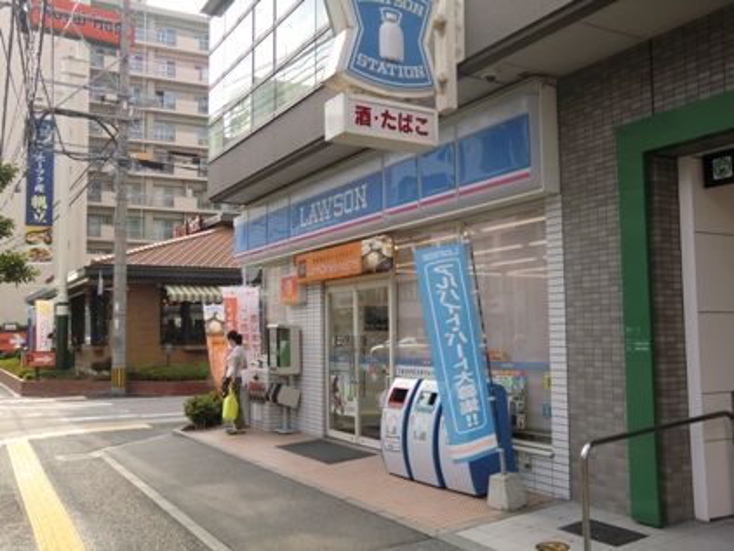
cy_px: 276
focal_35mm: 34
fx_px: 721
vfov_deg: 41.8
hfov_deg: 53.9
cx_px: 367
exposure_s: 1/160
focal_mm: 6.1
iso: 64
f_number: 3.6
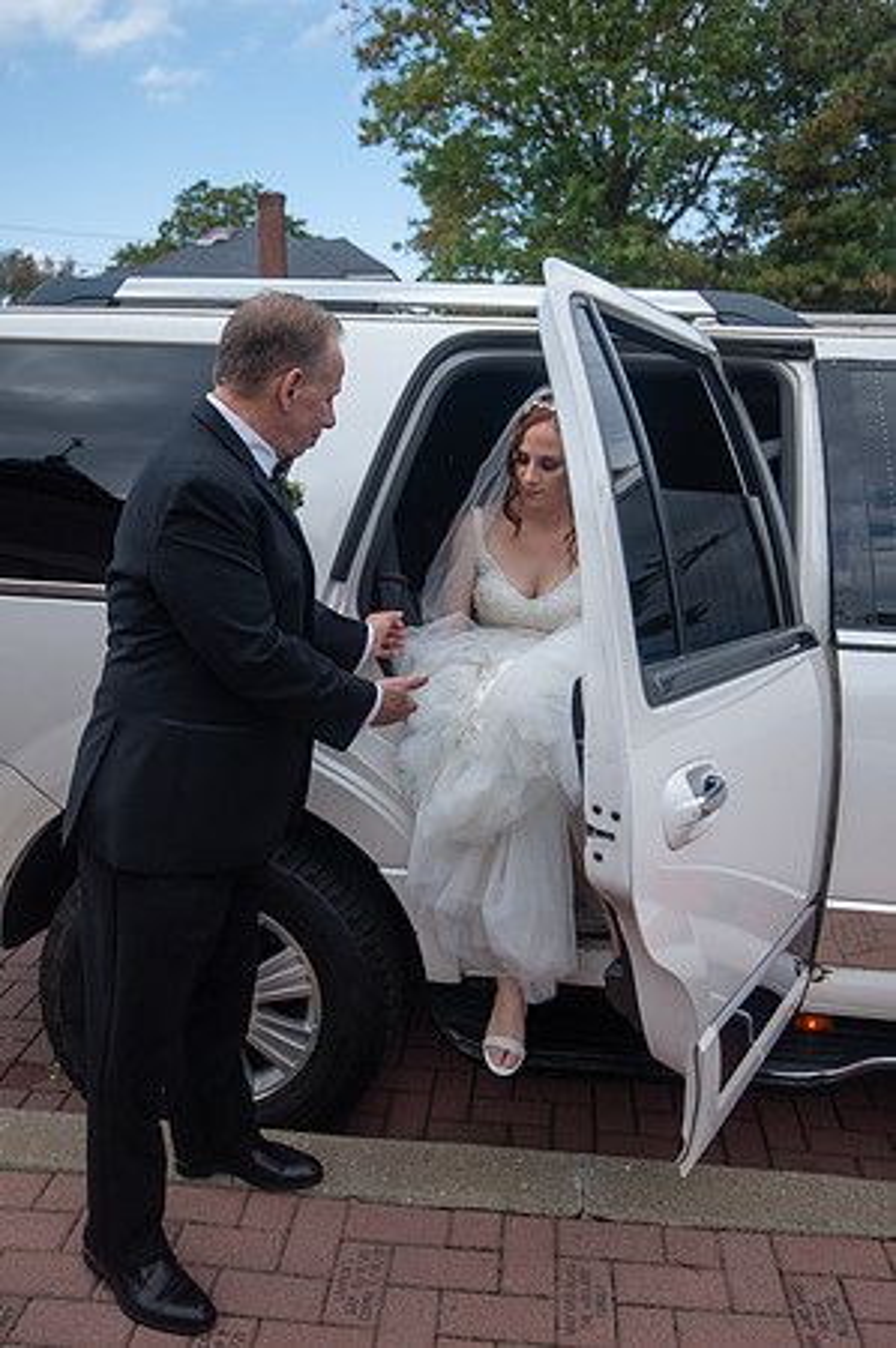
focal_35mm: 29
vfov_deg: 63.7
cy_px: 674
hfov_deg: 44.9
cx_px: 448
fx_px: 1085
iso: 400
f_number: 4
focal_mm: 29
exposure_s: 1/1250
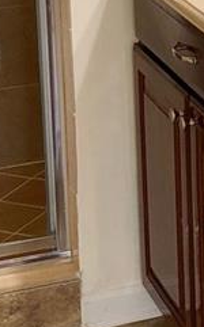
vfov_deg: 13.9
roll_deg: +0.7
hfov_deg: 8.5
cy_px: -15
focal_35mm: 148
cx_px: 352
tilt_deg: -13.0
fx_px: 1320
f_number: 1.8
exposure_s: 1/30
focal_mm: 4
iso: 32
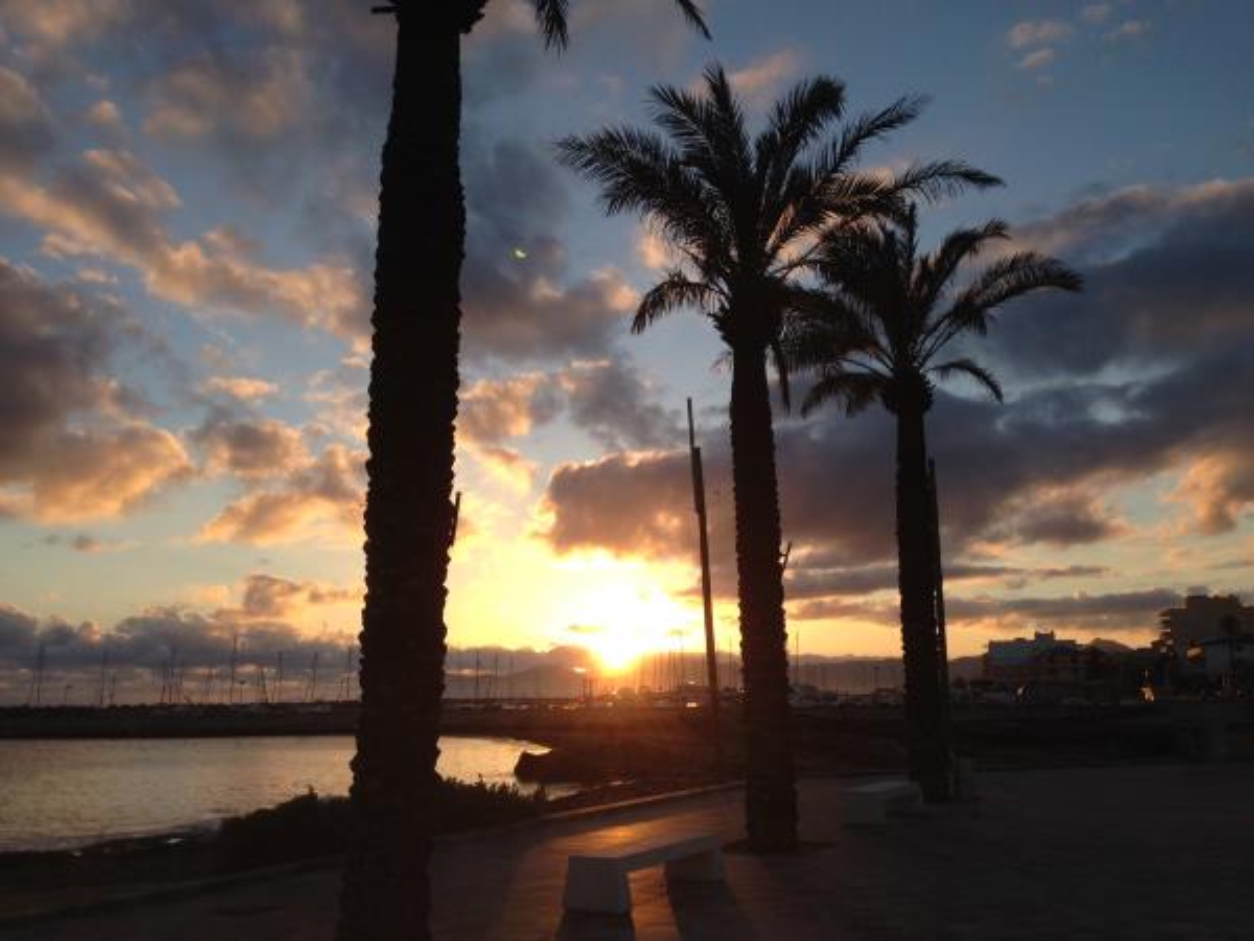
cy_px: 470
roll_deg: -0.5
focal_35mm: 33
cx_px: 627
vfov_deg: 42.9
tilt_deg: +10.5
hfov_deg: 55.4
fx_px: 1195
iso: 50
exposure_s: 1/874
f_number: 2.4
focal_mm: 4.12
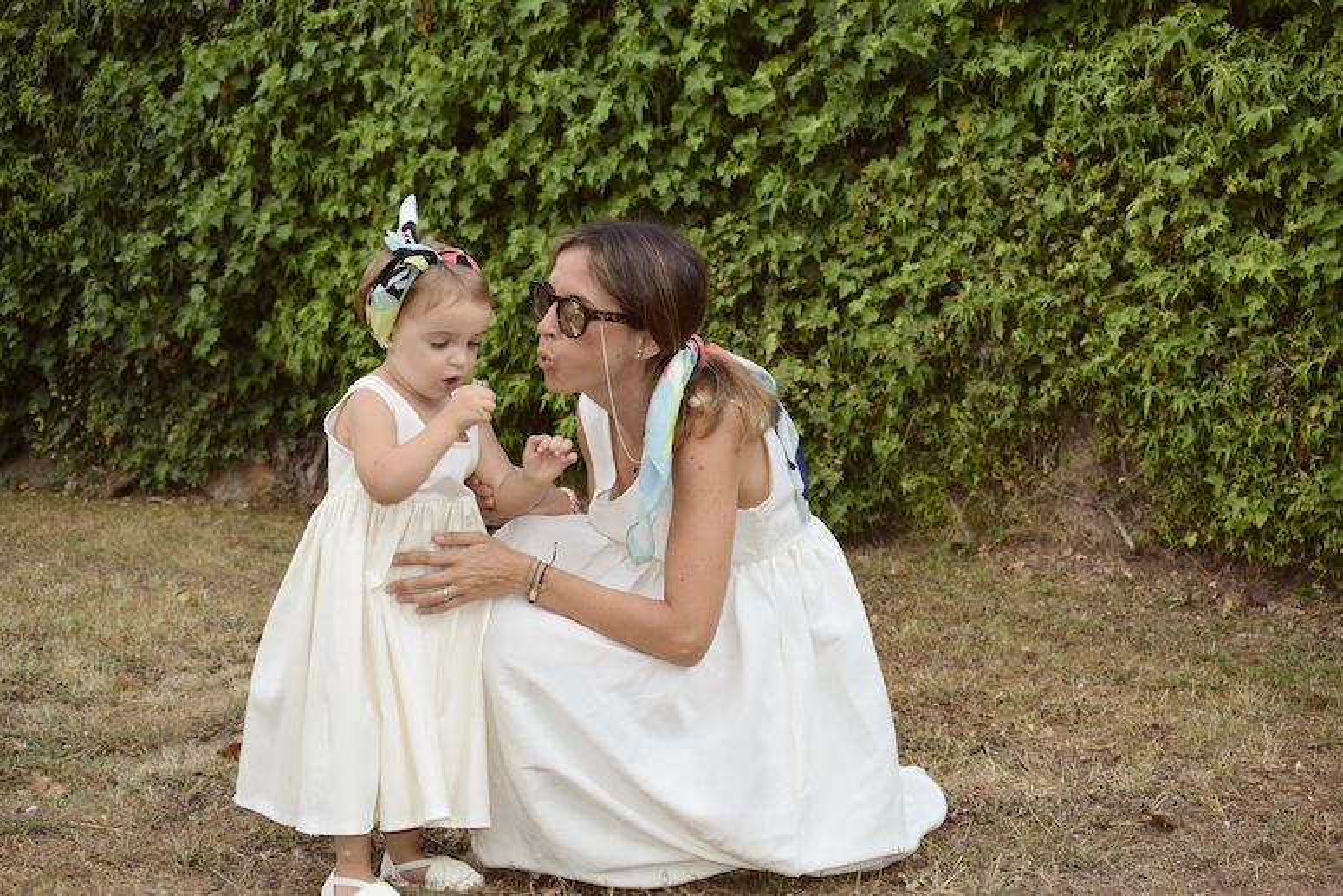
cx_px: 672
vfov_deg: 29.0
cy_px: 448
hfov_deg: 42.3
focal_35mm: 46
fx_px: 1735
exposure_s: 1/125
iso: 100
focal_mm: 31
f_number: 5.6
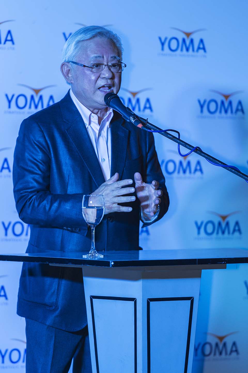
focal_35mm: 200
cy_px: 186
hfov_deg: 6.9
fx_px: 2068
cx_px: 124
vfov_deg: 10.3
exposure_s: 1/250
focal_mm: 200
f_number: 4
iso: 640
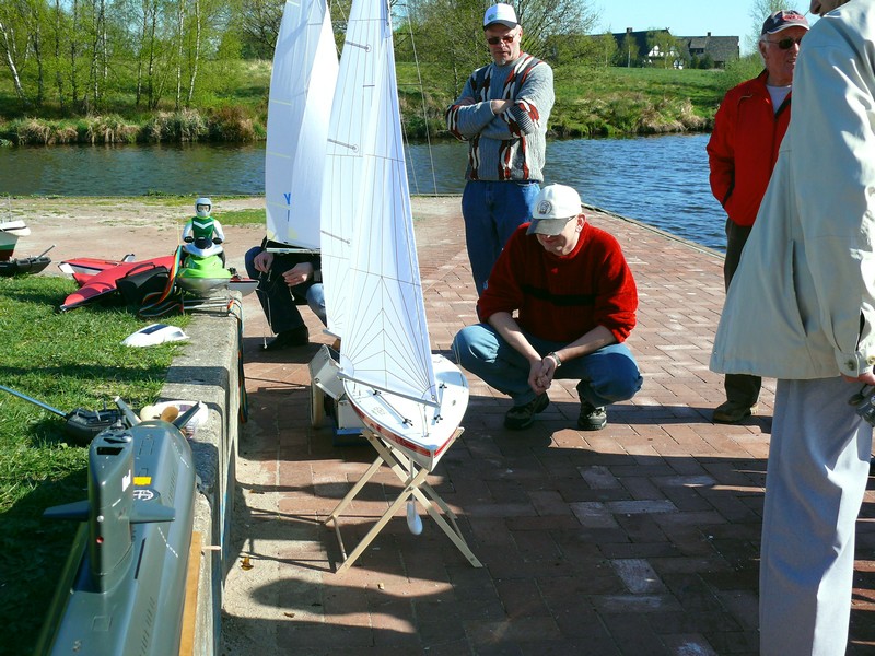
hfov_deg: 42.1
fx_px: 1137
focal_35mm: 45
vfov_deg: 32.2
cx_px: 438
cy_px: 328
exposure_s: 1/1000
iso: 100
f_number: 3.2
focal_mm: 8.9
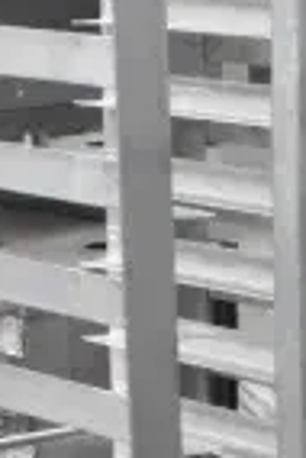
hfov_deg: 7.3
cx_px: 818
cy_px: 643
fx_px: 2213
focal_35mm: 174
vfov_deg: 11.4
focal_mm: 18
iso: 6400
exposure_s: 1/1000
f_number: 16
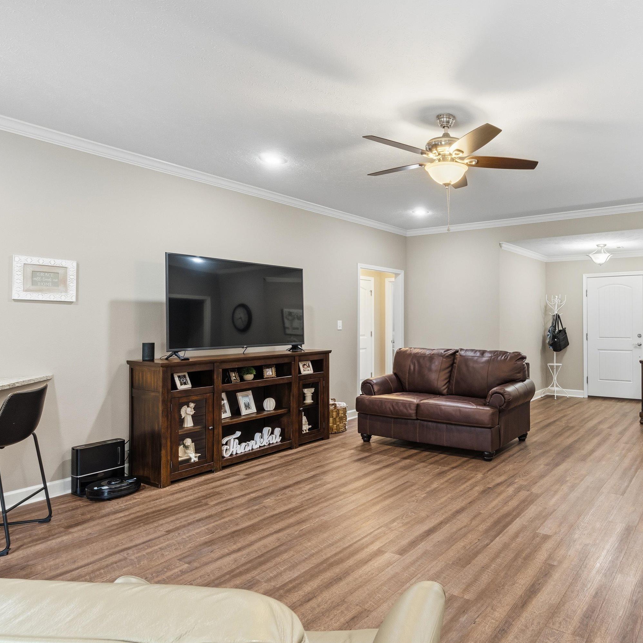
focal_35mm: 22
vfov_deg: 70.5
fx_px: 455
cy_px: 321
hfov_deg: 66.7
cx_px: 470
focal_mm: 11
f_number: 8
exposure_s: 1/6
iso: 400
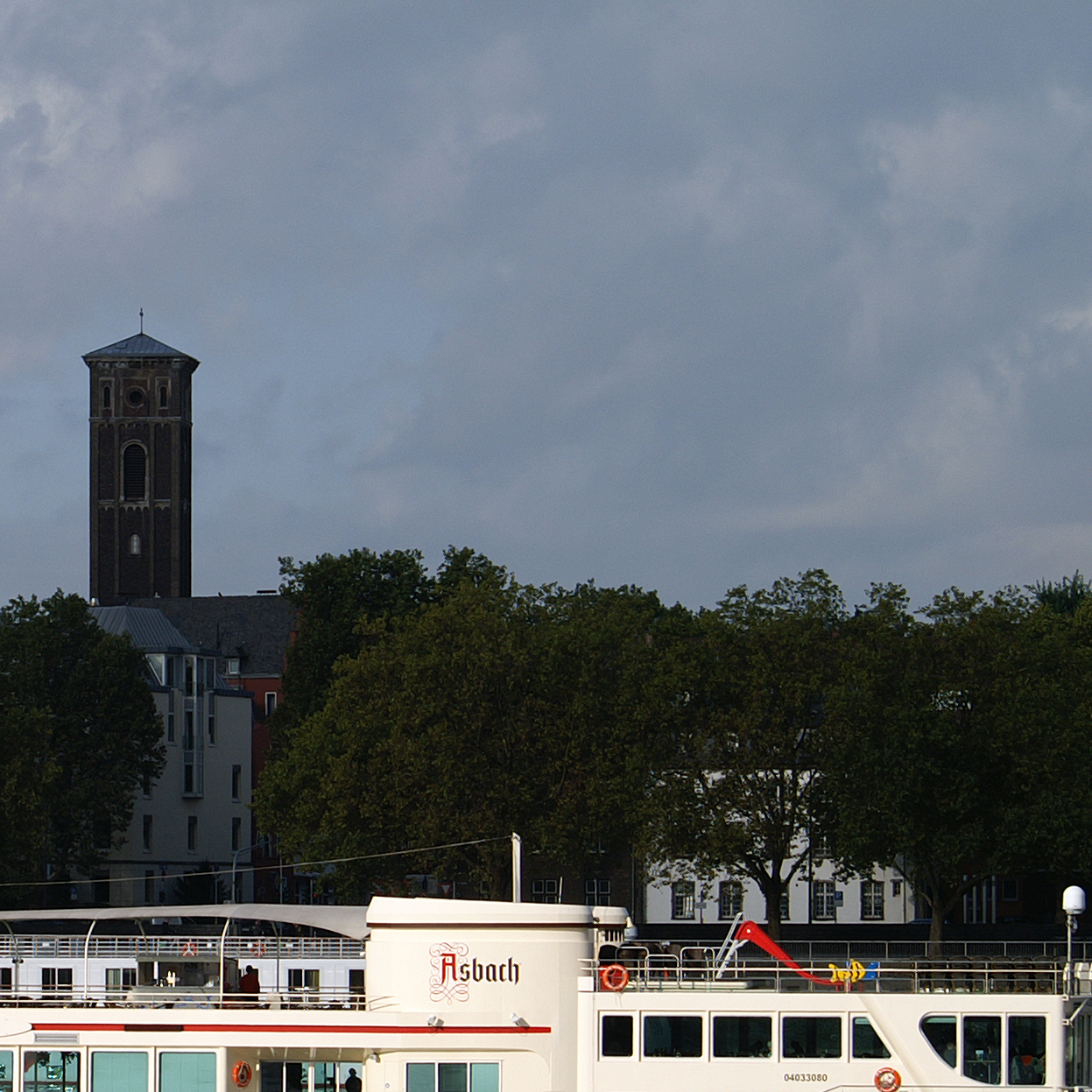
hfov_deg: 8.1
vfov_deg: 8.1
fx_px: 7673
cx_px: 39
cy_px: 677
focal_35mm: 215
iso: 100
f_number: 10
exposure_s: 1/300
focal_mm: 70
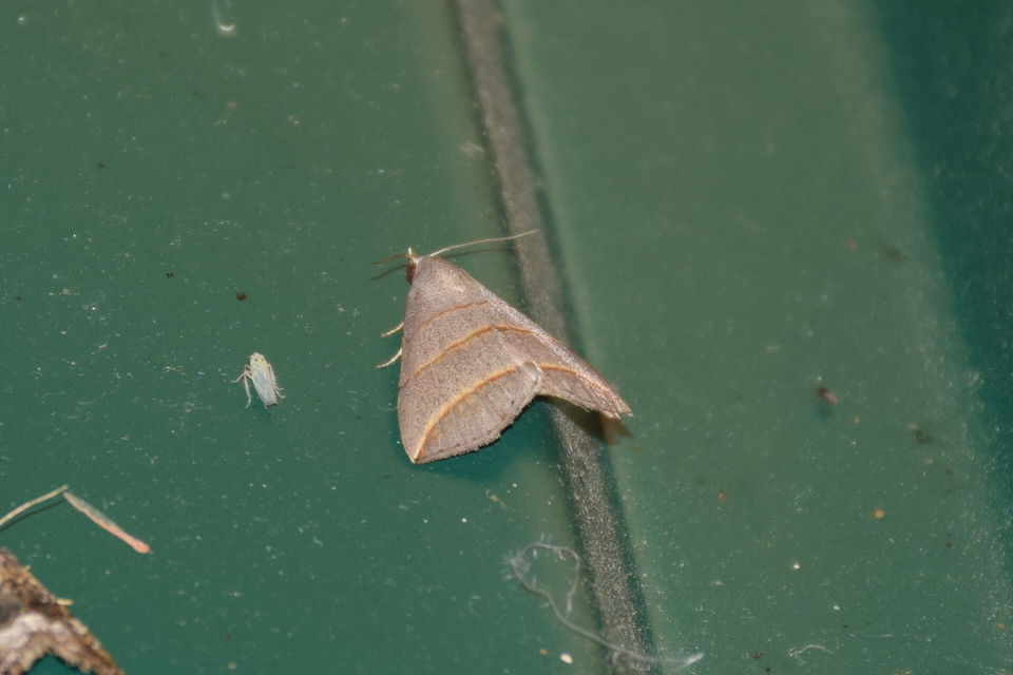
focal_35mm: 210
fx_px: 5909
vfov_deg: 6.5
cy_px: 338
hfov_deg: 9.8
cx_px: 506
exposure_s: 1/60
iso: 320
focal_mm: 140
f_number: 7.1
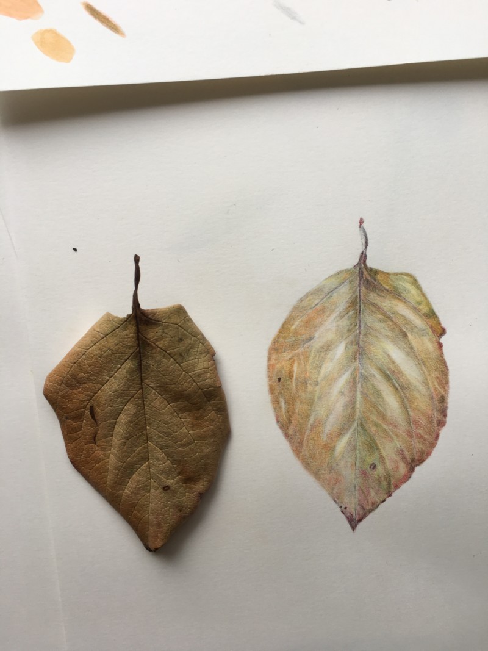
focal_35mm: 29
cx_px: 244
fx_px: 545
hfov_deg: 48.2
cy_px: 326
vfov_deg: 61.7
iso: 25
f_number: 2.2
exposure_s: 1/60
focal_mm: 4.15
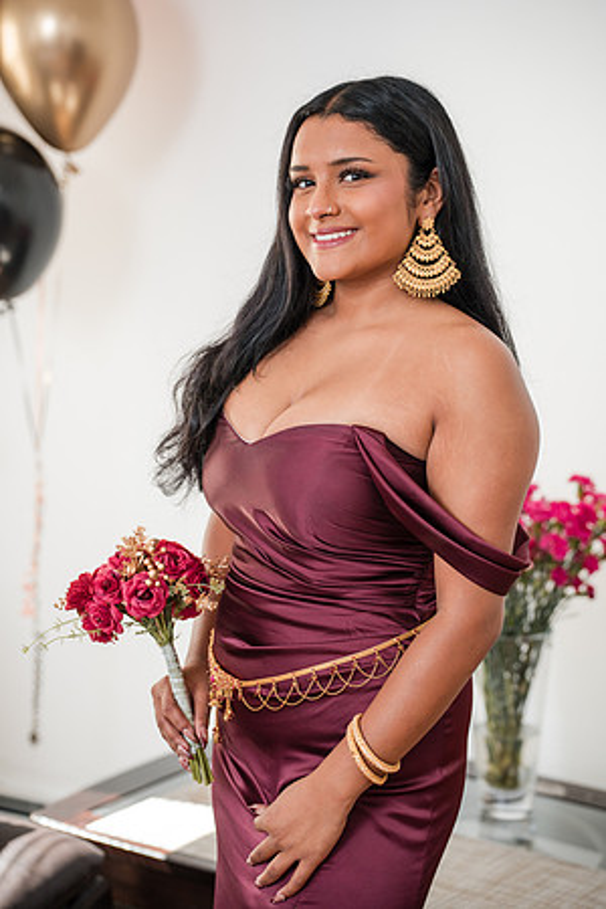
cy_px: 454
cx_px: 303
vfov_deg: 23.6
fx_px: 2171
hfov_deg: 15.9
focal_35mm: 86
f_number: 3.2
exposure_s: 1/250
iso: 1000
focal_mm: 86
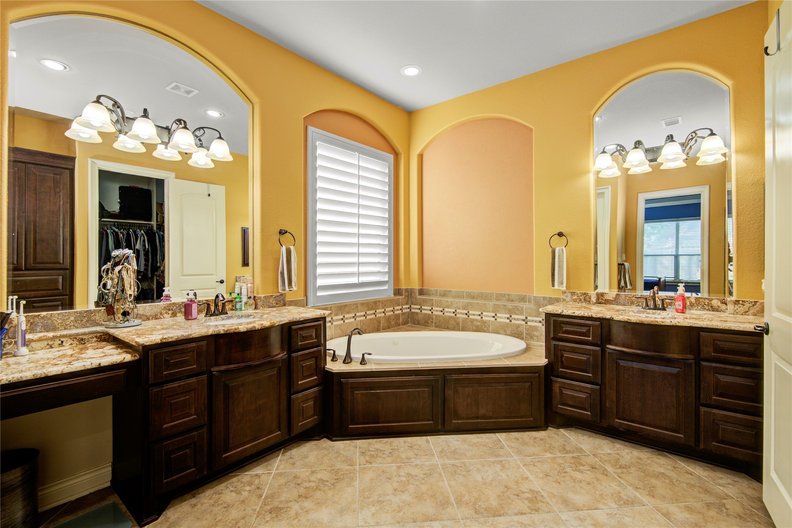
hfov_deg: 96.7
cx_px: 396
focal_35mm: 16
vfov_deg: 73.7
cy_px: 264
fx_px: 352
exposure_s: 1/8
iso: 250
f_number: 8
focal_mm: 16
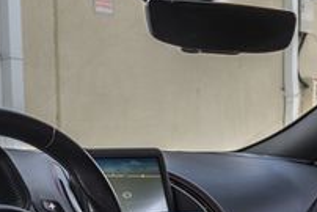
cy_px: 240
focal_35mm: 76
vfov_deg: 17.3
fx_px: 670
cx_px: 146
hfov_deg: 26.6
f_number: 8
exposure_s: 1/20
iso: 200
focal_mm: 24
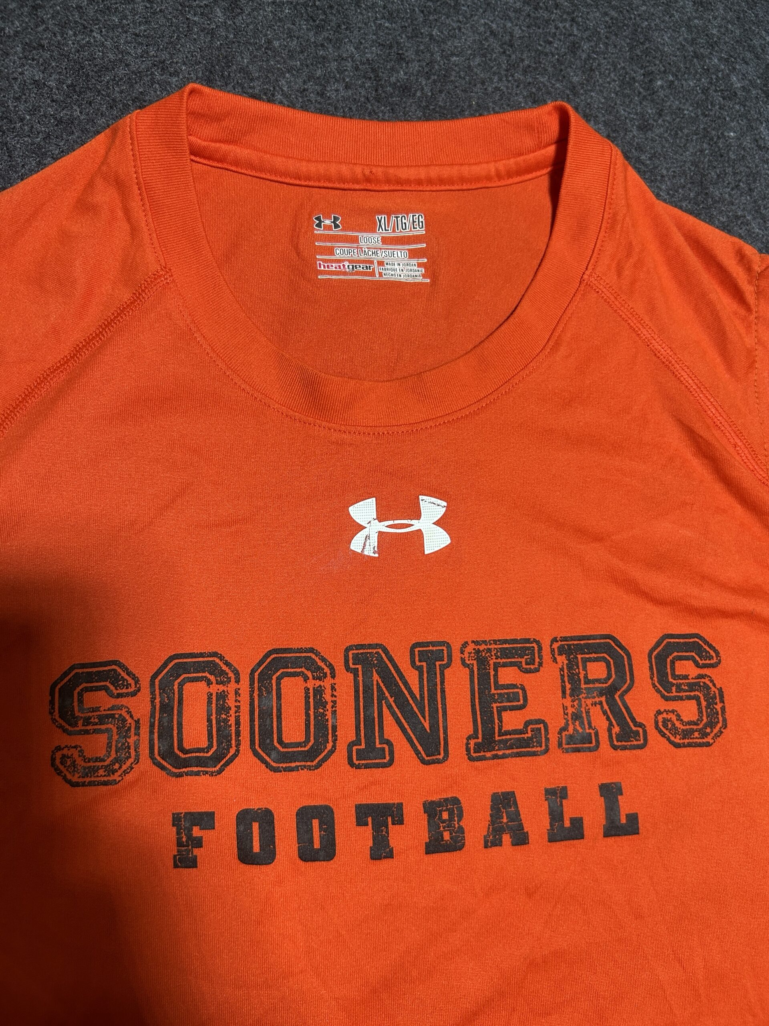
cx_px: 384
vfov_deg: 67.3
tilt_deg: -55.9
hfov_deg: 53.1
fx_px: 770
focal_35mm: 26
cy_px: 513
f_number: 1.5
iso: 125
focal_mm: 5.7
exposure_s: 1/100
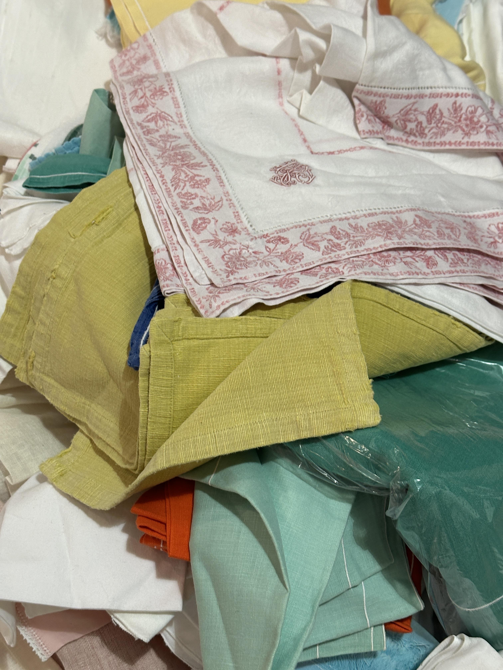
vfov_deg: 39.7
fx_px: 930
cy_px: 335
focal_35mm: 48
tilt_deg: -69.0
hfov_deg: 30.3
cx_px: 252
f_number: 1.78
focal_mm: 6.86
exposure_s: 1/50
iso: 200
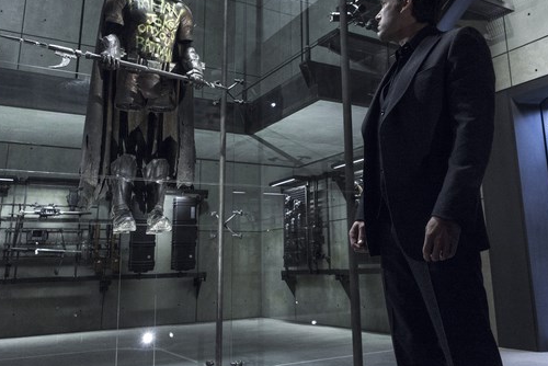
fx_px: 533
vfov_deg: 37.5
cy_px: 125
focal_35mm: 35
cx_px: 316
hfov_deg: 54.2
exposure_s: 1/60
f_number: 2.8
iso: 800
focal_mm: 9.2
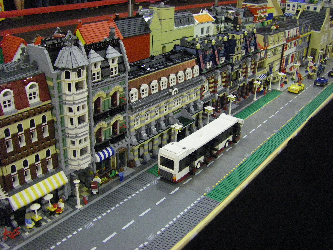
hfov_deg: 49.0
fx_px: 366
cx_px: 166
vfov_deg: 37.7
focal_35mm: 38
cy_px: 125
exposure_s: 1/15
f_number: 3.5
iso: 800
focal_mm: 6.3
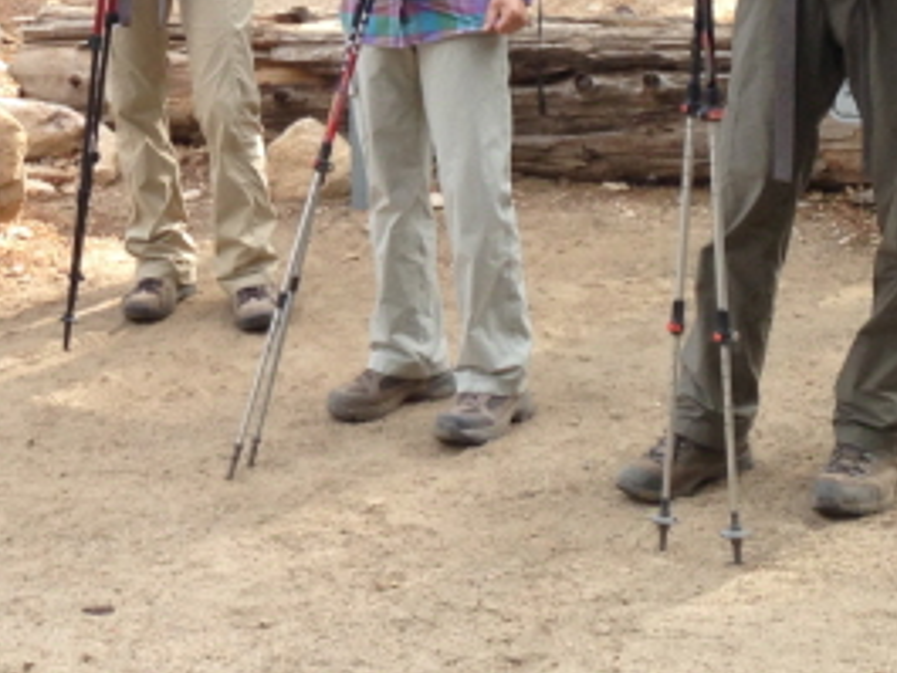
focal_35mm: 112
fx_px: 2904
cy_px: 79
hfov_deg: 17.3
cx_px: 112
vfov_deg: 13.1
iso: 50
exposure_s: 1/187
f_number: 2.4
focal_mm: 4.12
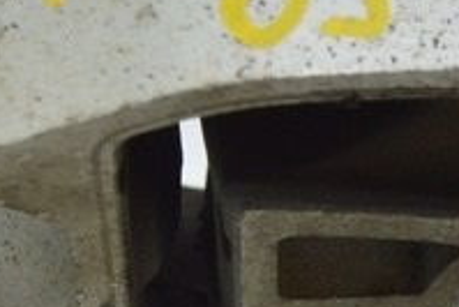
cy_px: 276
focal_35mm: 224
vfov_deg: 6.1
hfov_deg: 9.2
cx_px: 281
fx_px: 2852
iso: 400
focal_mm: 29
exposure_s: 1/60
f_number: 4.2
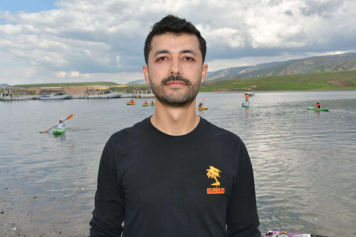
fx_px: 356
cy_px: 118
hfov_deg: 53.1
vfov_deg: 36.9
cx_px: 178
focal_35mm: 36
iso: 100
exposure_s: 1/250
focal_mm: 24
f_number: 10
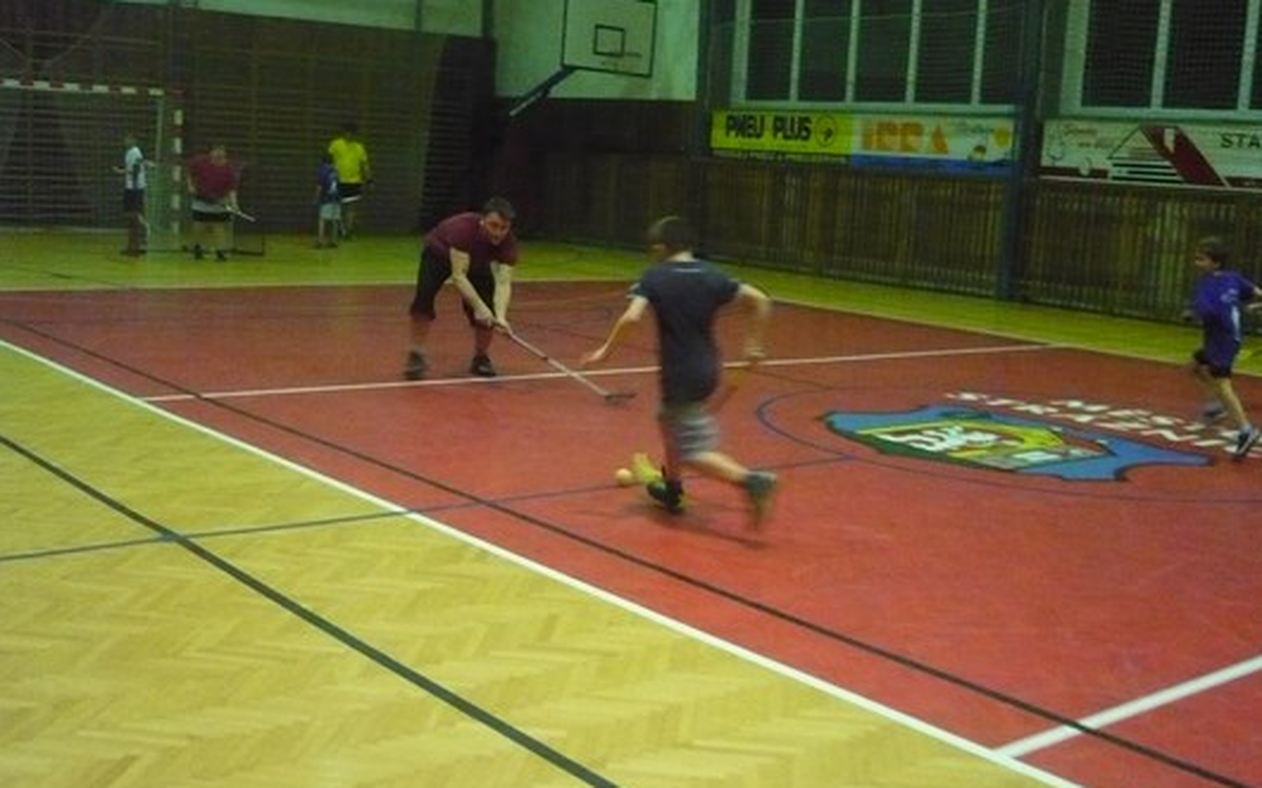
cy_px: 436
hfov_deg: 47.2
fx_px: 1444
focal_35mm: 42
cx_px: 671
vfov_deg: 30.5
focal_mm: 5.8
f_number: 2.8
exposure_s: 1/60
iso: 800
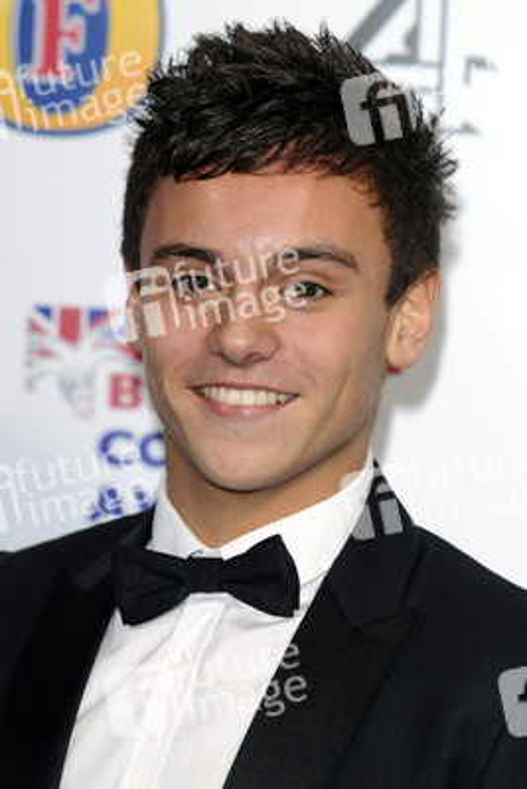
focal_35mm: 150
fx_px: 3291
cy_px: 394
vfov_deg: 13.7
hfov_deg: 9.2
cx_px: 264
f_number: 4.5
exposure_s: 1/200
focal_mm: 100
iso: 320
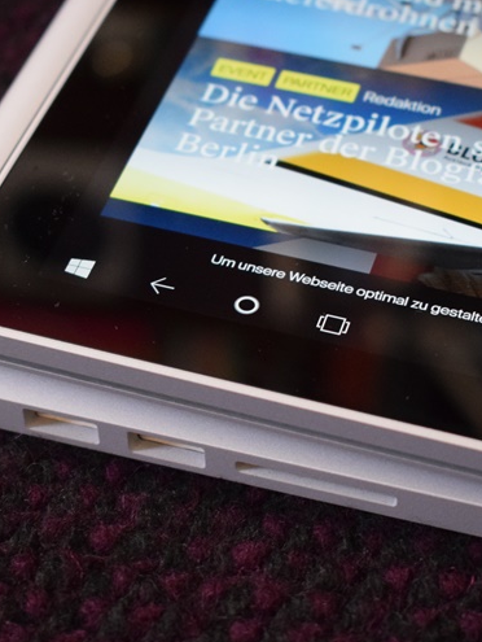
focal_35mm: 99
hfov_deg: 15.0
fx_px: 1836
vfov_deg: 19.8
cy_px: 316
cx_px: 222
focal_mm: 34
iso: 2500
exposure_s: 1/60
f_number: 4.5
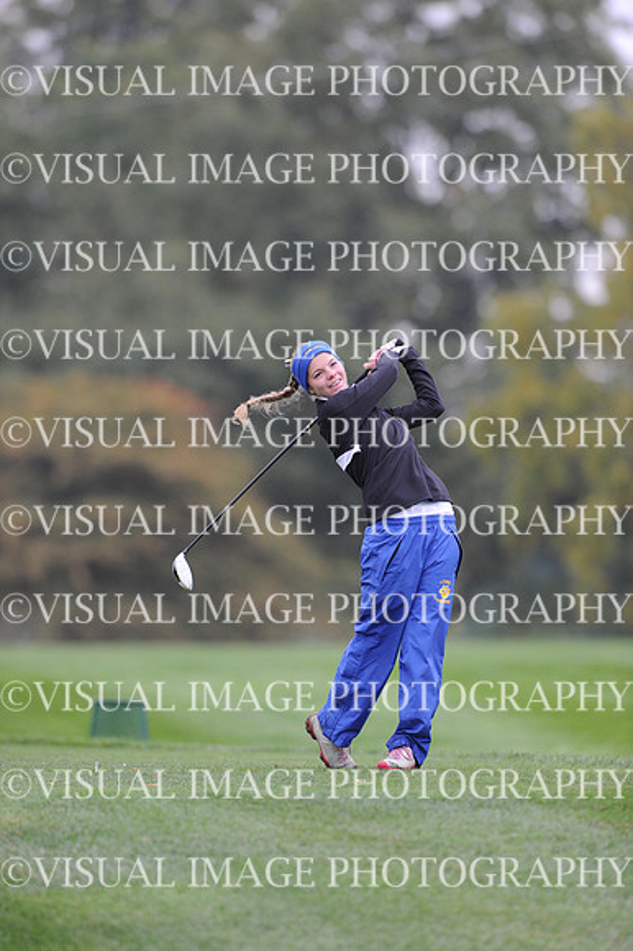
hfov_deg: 3.4
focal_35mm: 400
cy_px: 476
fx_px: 10562
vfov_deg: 5.2
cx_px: 316
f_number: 4
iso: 1250
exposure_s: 1/2000
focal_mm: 400
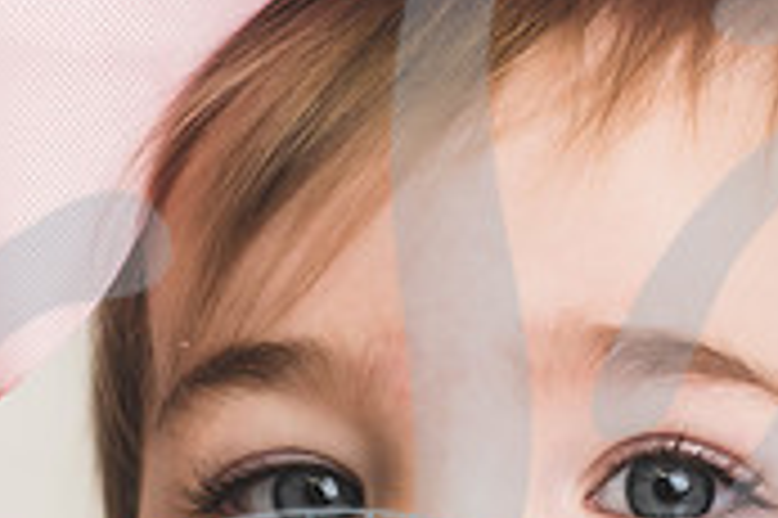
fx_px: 3627
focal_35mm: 168
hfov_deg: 12.2
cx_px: 558
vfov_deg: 8.1
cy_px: 592
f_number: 2.8
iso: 200
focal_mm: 50
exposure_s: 1/160
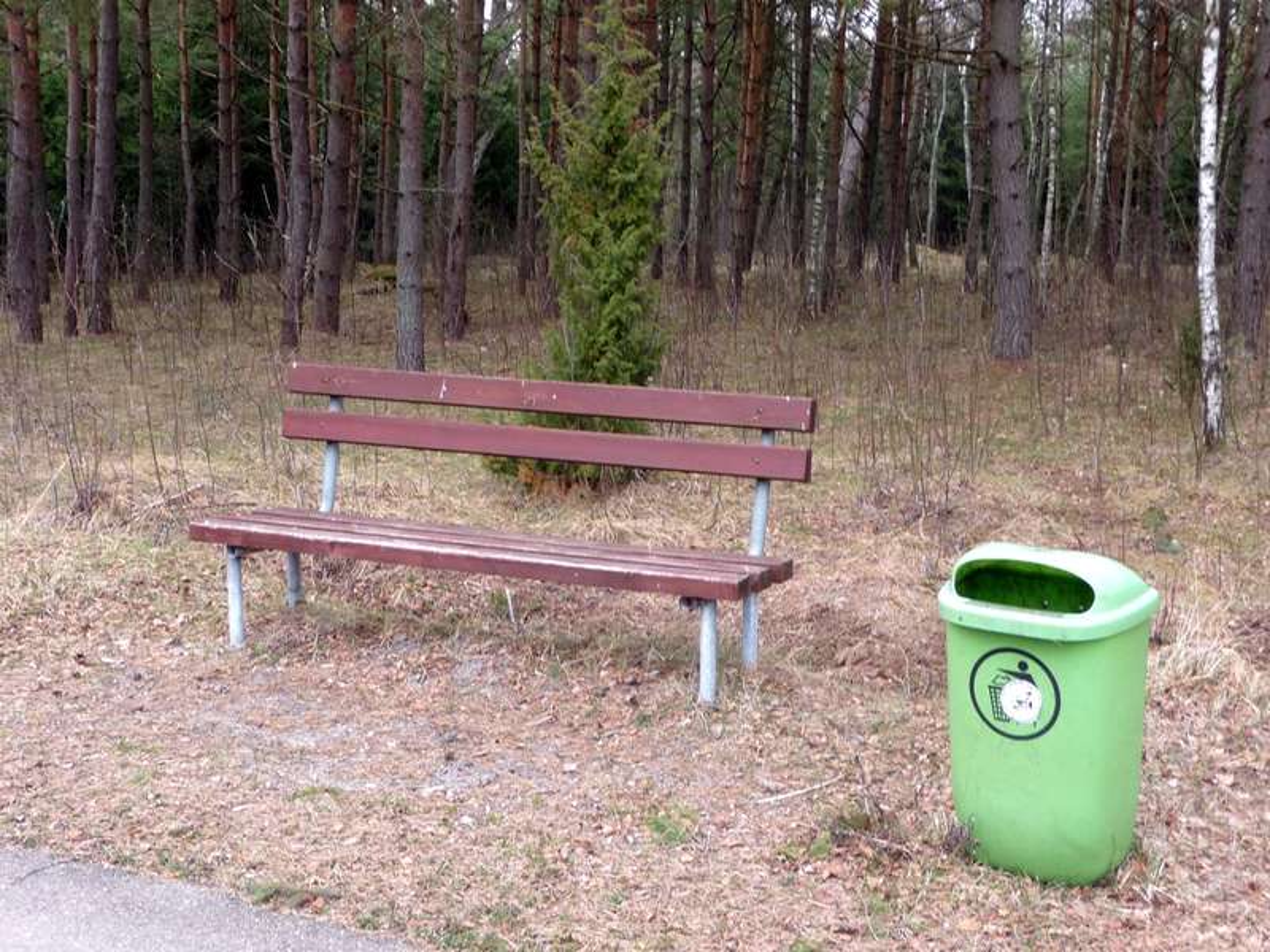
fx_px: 1761
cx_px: 635
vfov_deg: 30.3
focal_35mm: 48
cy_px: 476
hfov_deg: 39.7
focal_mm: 8
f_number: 4.2
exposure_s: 1/60
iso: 100
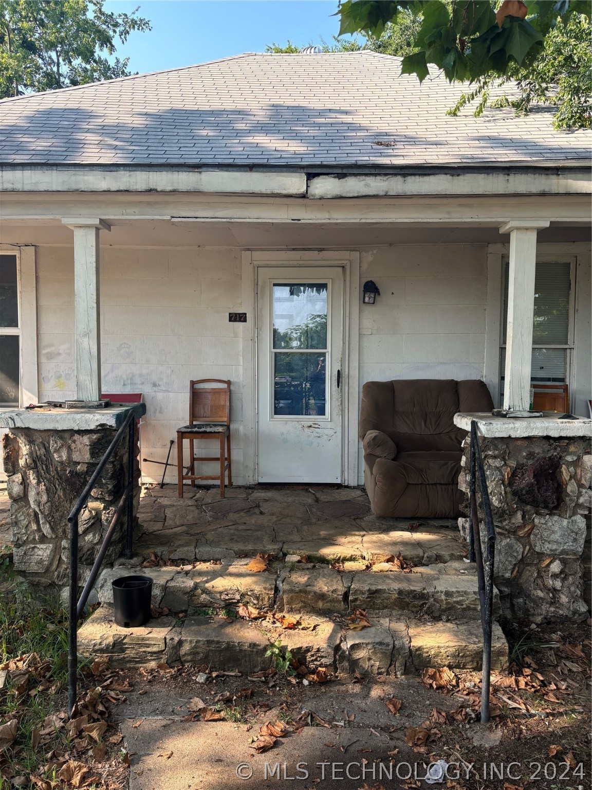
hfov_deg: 53.1
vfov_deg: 67.3
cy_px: 395
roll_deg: -0.4
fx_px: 593
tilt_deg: -3.9
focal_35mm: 26
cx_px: 296
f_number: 1.6
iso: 50
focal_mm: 5.96
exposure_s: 1/462
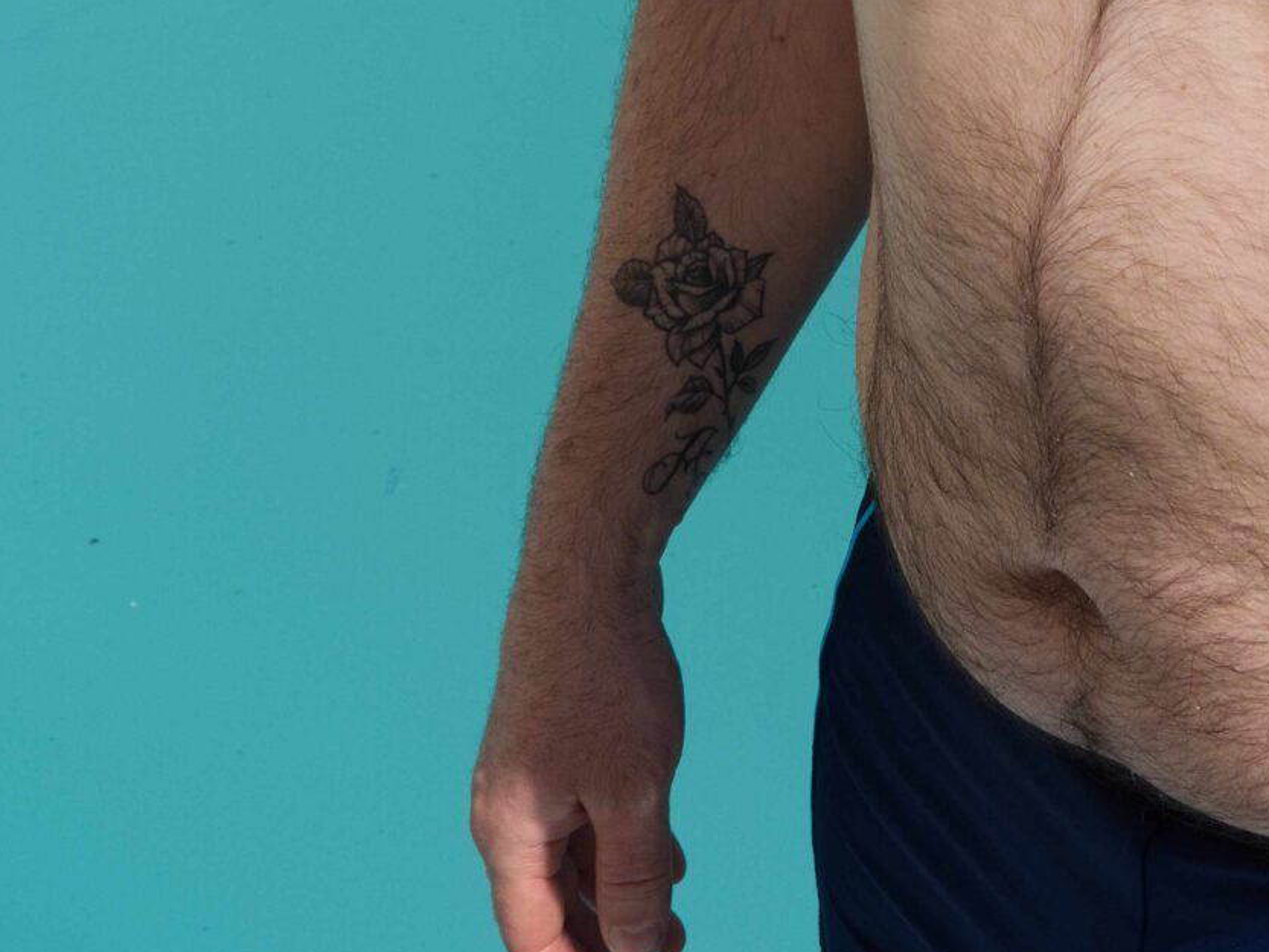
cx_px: 1191
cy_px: -233
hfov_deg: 14.2
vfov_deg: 10.6
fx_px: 5041
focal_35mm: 137
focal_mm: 31
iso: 200
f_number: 8
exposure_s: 1/1250
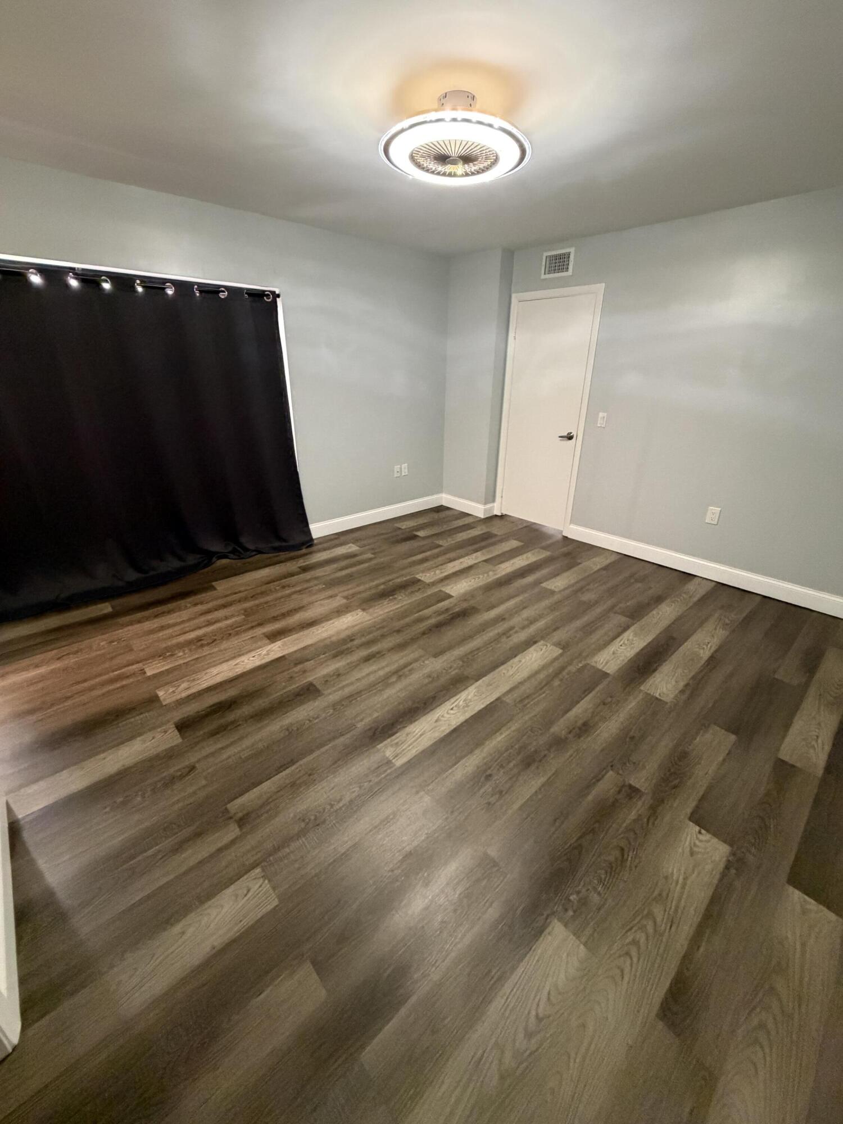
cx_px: 422
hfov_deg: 85.7
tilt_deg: -23.1
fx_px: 455
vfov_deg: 102.1
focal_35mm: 14
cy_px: 562
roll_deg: -1.3
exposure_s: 1/60
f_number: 2.2
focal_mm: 2.22
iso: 800
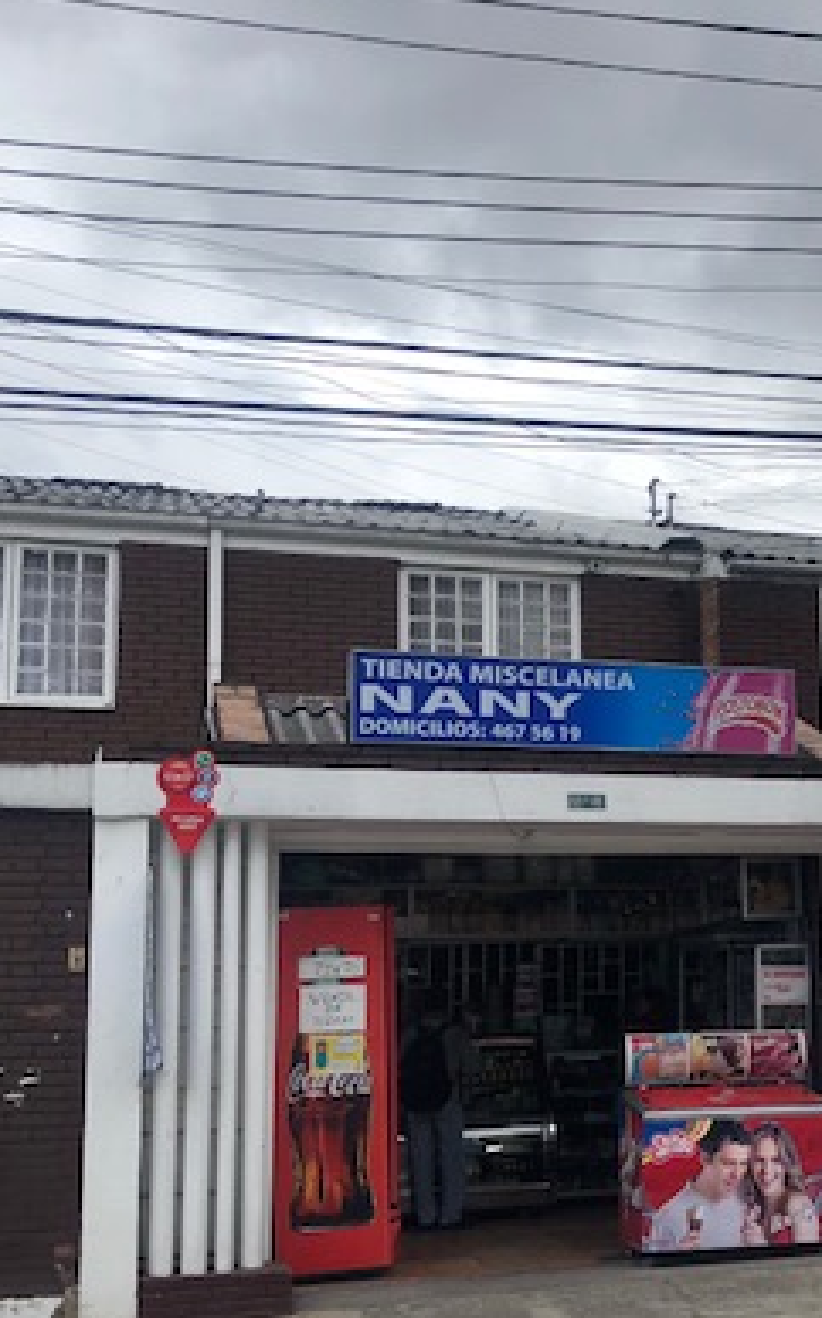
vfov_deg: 40.9
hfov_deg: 25.1
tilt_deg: +9.5
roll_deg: +1.0
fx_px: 1759
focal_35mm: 49
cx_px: 808
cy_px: 795
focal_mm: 3.99
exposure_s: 1/1656
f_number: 1.8
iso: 20
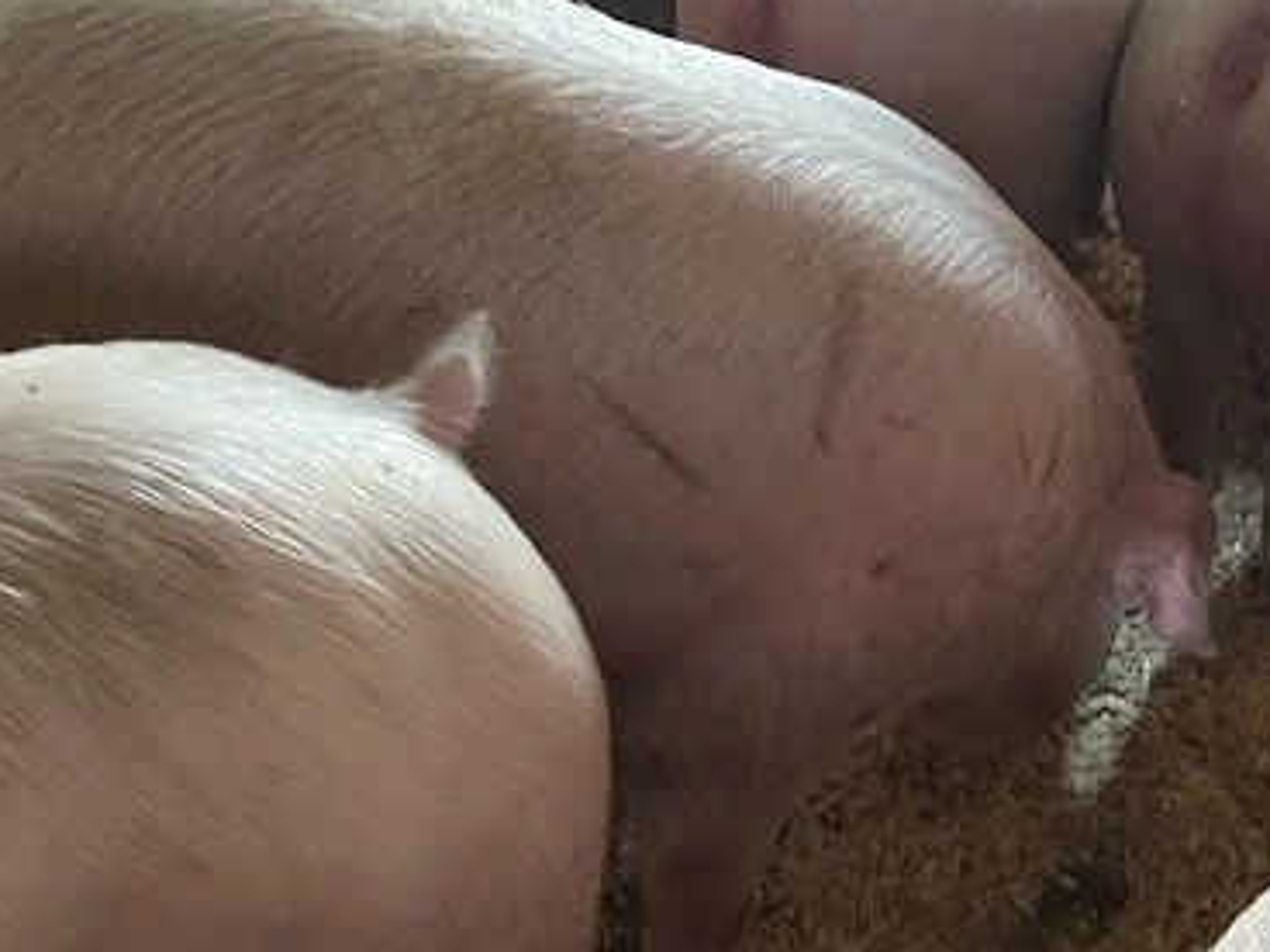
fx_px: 2495
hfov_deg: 28.2
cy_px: 786
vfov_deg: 21.3
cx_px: 946
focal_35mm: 68
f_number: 1.6
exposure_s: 1/33
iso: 400
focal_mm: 5.1
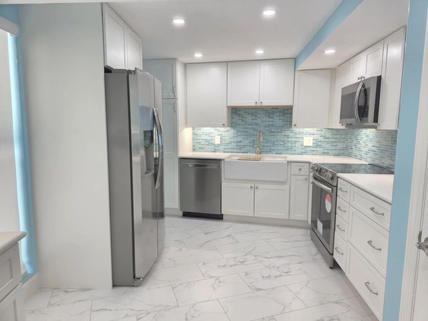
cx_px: 214
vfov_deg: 58.9
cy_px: 160
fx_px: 284
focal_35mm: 23
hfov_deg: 73.9
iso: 125
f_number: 1.8
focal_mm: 5.4
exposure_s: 1/120
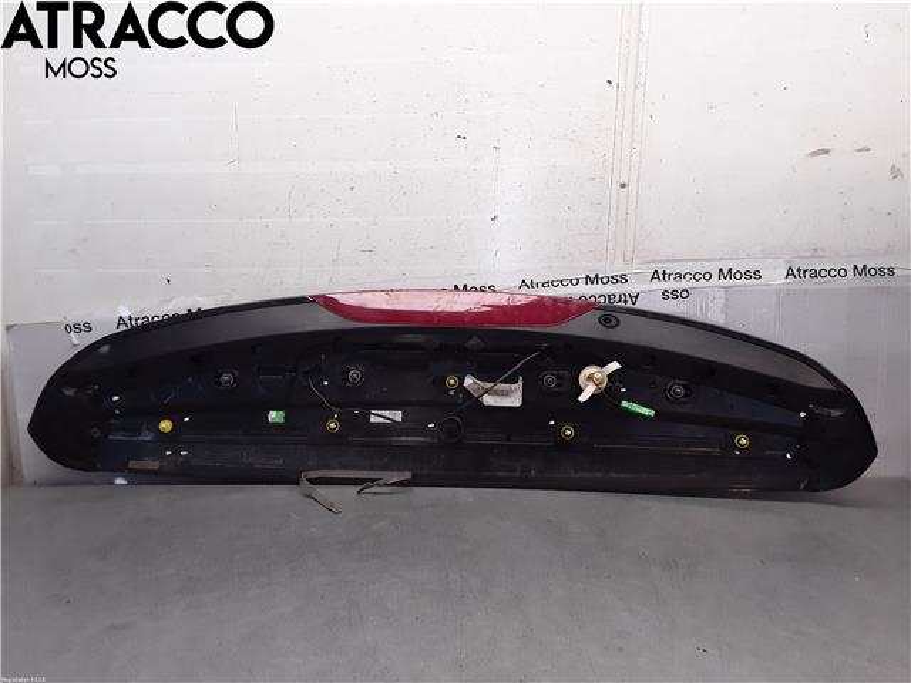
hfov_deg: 63.4
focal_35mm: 28
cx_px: 456
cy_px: 342
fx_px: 737
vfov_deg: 49.7
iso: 100
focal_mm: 2.91
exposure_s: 1/209
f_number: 1.9
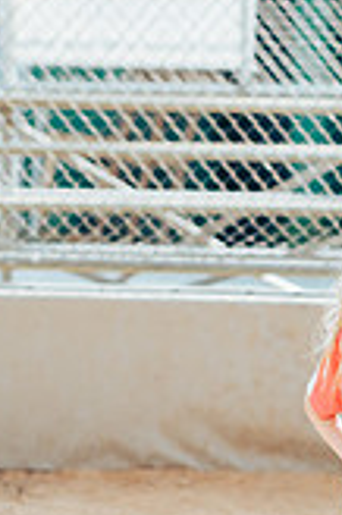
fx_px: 3327
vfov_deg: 8.8
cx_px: 424
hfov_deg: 5.9
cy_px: 386
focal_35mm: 233
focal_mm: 85
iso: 160
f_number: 2.8
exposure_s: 1/1250
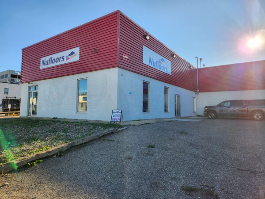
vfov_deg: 58.9
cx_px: 132
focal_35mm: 23
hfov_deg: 73.9
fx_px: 176
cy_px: 100
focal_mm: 5.4
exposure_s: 1/1117
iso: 20
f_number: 1.8
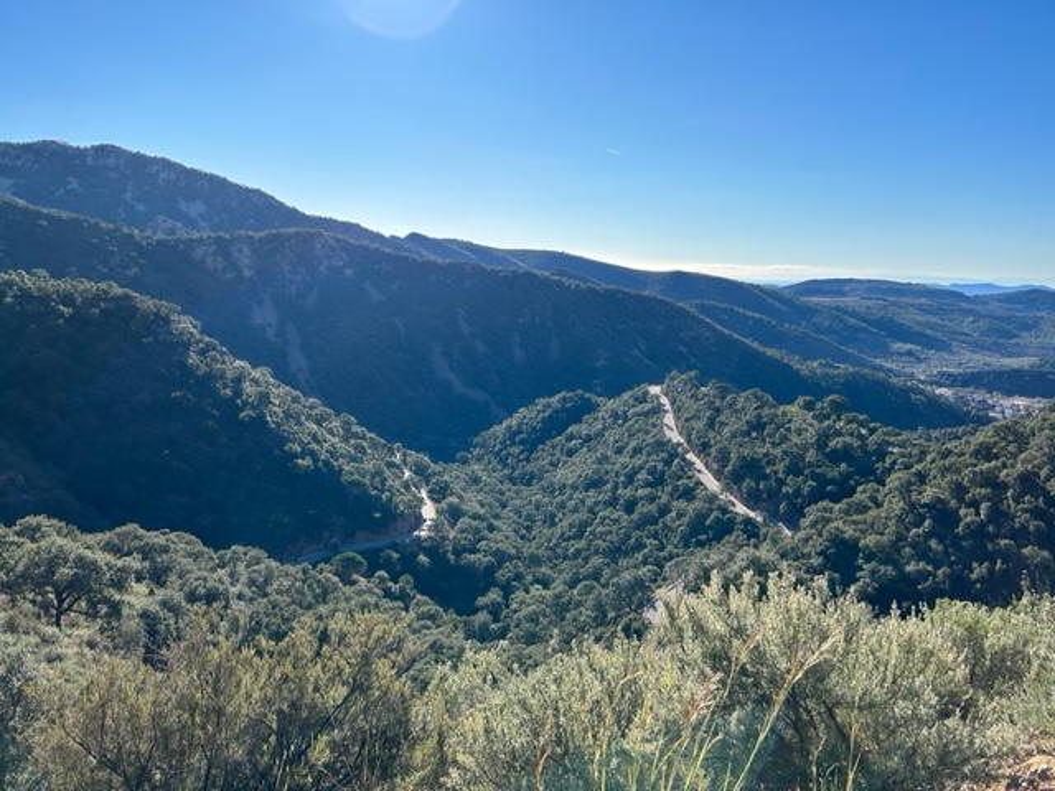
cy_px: 396
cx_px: 528
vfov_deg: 53.1
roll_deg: -1.4
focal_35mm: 26
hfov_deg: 67.3
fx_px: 792
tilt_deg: -9.5
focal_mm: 5.7
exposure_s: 1/4831
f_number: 1.5
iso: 50
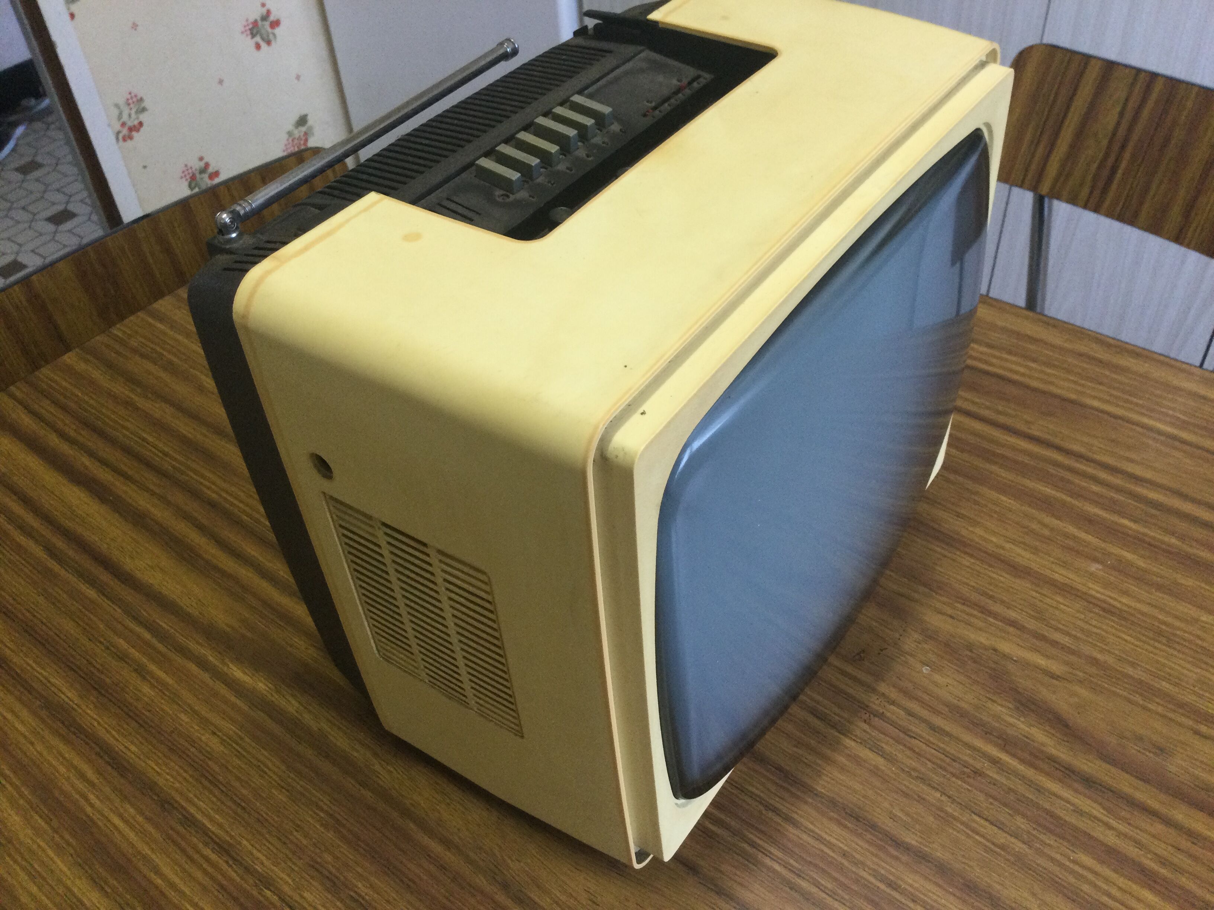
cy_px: 455
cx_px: 607
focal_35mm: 31
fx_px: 1087
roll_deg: +3.0
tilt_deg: -43.3
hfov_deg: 58.4
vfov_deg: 45.4
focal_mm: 3.3
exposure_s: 1/33
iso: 125
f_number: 2.4
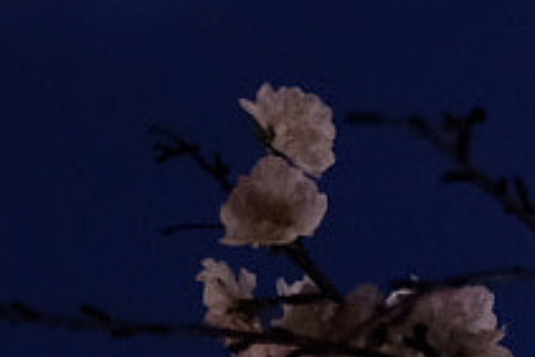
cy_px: 1120
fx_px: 5963
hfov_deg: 5.0
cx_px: 1065
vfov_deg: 3.4
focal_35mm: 401
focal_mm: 35
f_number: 1.8
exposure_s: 1/15
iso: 1600
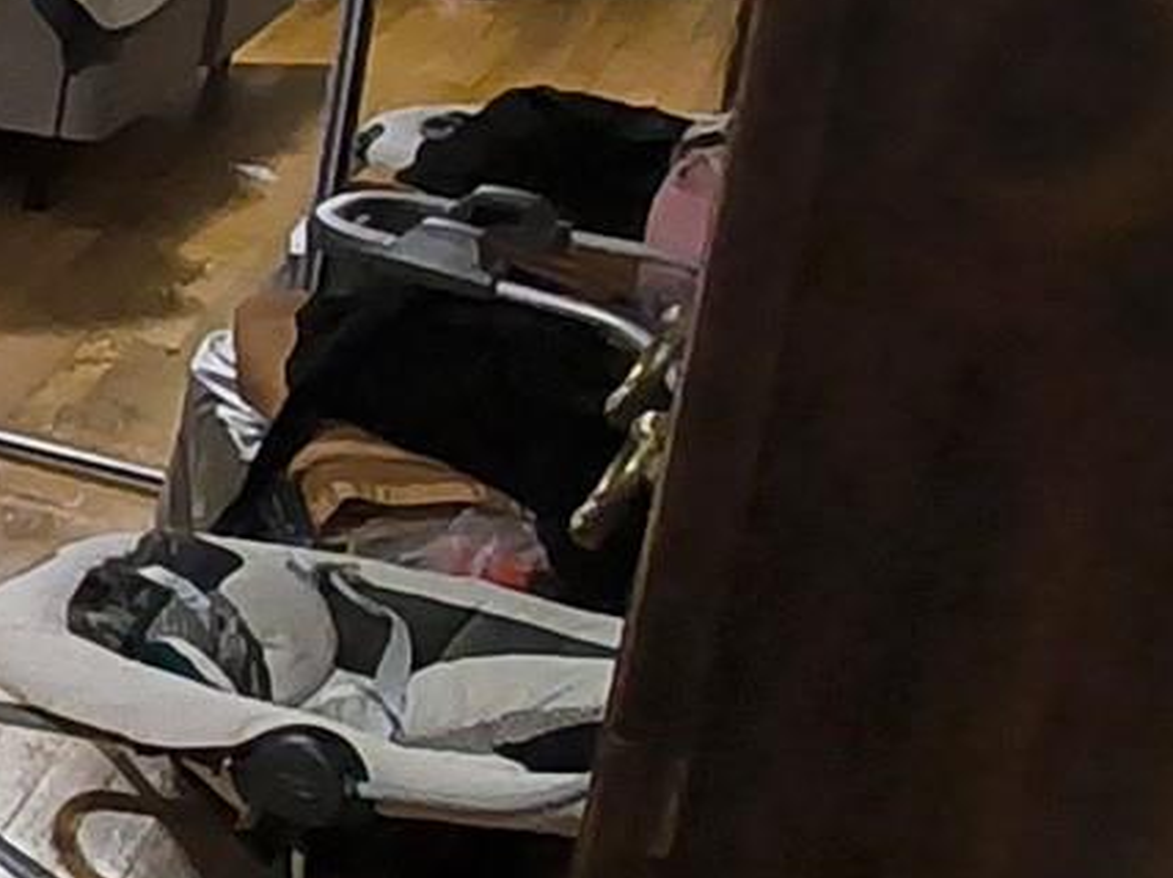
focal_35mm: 77
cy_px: -22
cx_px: -1556
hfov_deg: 15.5
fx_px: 2608
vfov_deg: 18.6
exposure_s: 1/40
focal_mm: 1.46
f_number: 2.2
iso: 200
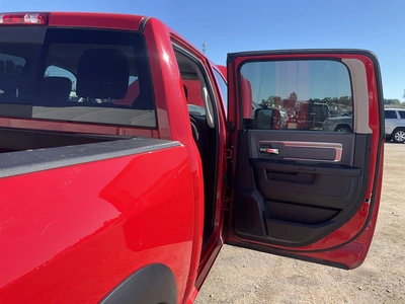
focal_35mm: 29
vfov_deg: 48.2
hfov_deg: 61.7
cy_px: 152
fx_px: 339
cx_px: 202
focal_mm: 3
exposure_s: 1/739
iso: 25
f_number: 1.8
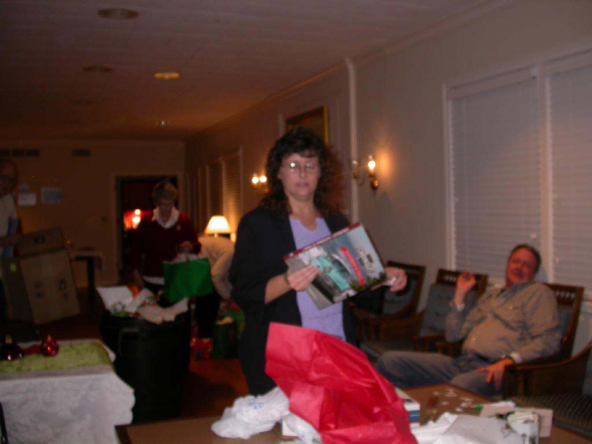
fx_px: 650
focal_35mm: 38
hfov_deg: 49.0
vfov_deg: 37.7
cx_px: 296
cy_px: 222
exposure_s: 1/60
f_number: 2.6
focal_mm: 7.85
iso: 100
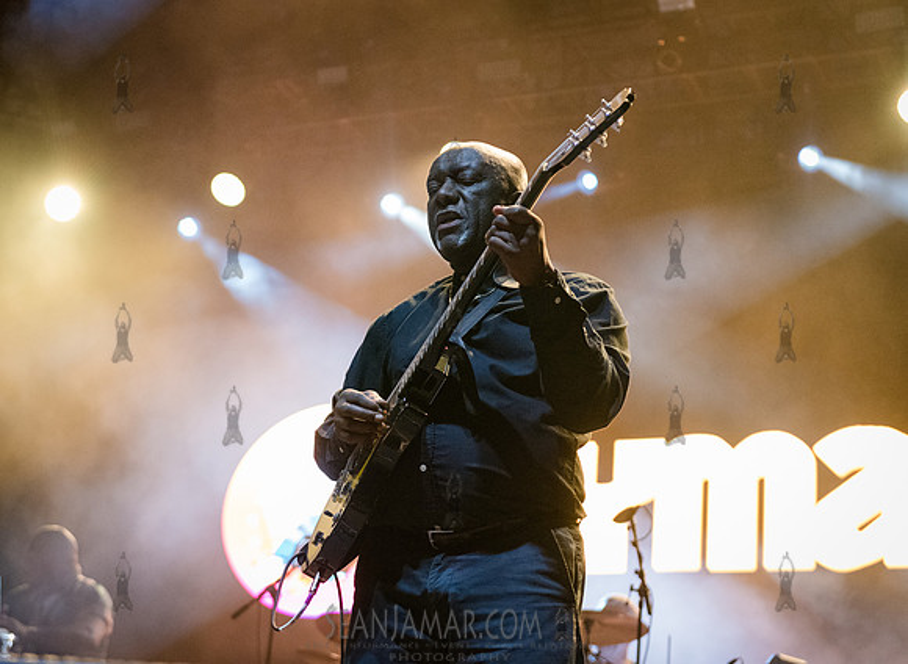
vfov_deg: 20.2
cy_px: 303
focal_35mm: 72
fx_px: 1861
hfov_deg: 27.4
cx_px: 454
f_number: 3.5
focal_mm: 62
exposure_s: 1/500
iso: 6400
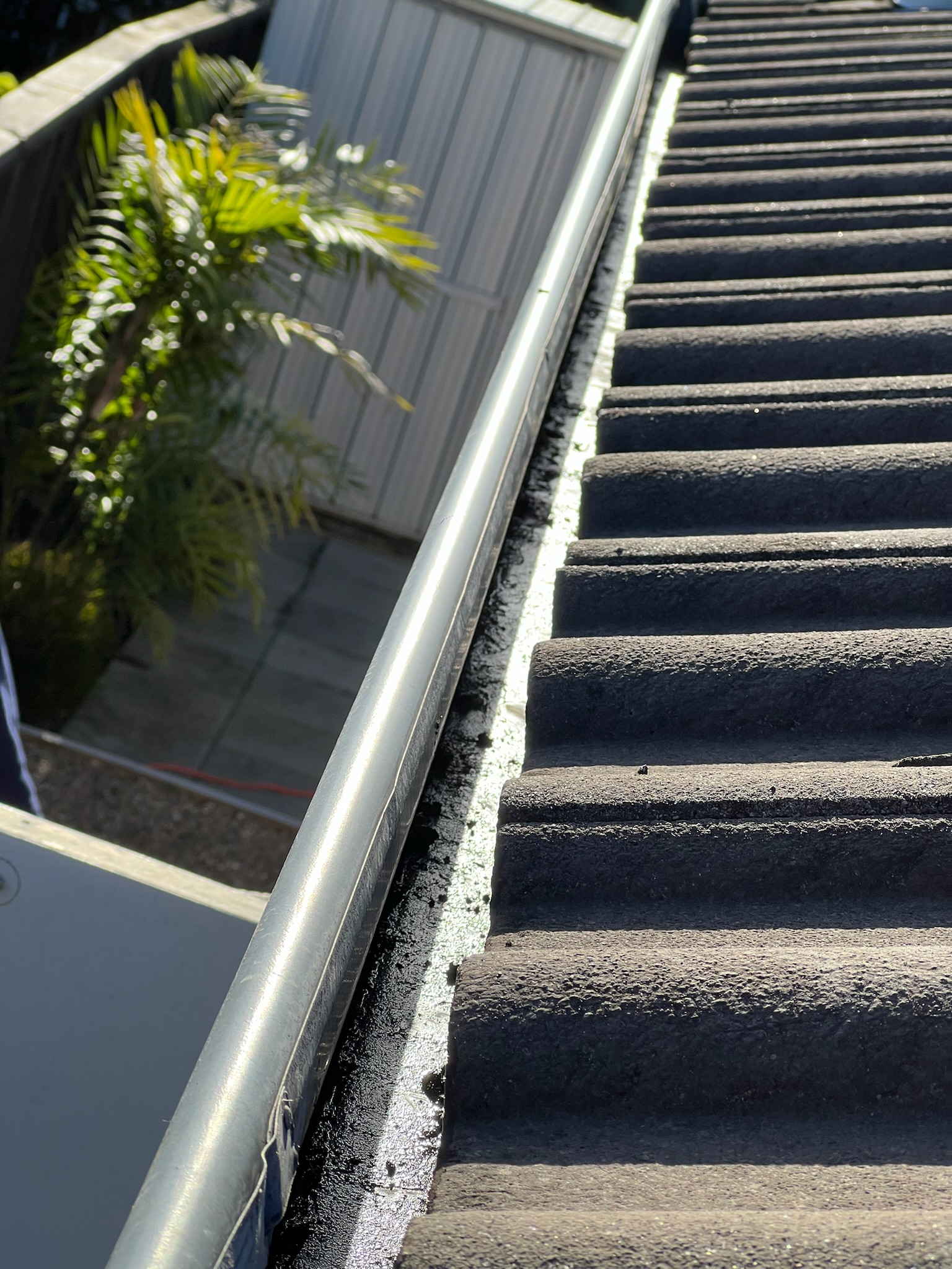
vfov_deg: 25.3
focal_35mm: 77
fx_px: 2824
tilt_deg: -16.3
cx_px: 476
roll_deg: -20.4
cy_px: 634
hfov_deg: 19.1
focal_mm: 9
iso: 32
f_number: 2.8
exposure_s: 1/340
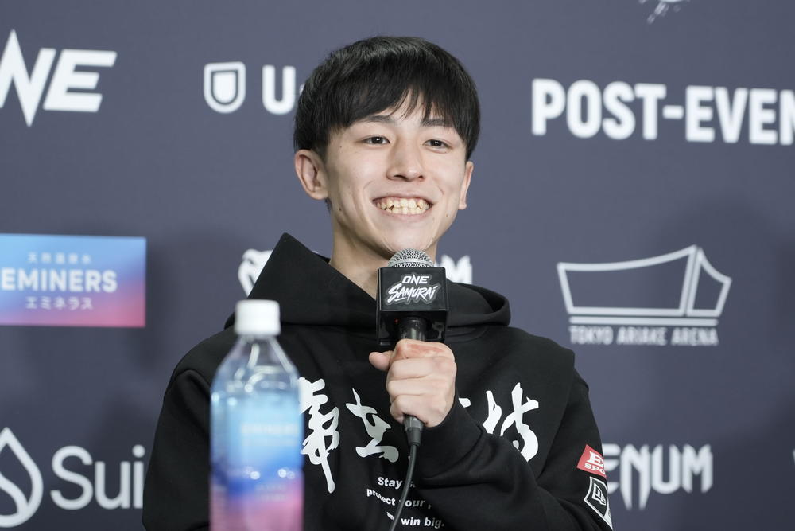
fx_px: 3467
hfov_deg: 13.1
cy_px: 266
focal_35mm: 157
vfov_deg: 8.7
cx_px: 398
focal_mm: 105
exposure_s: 1/100
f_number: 4
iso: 1000
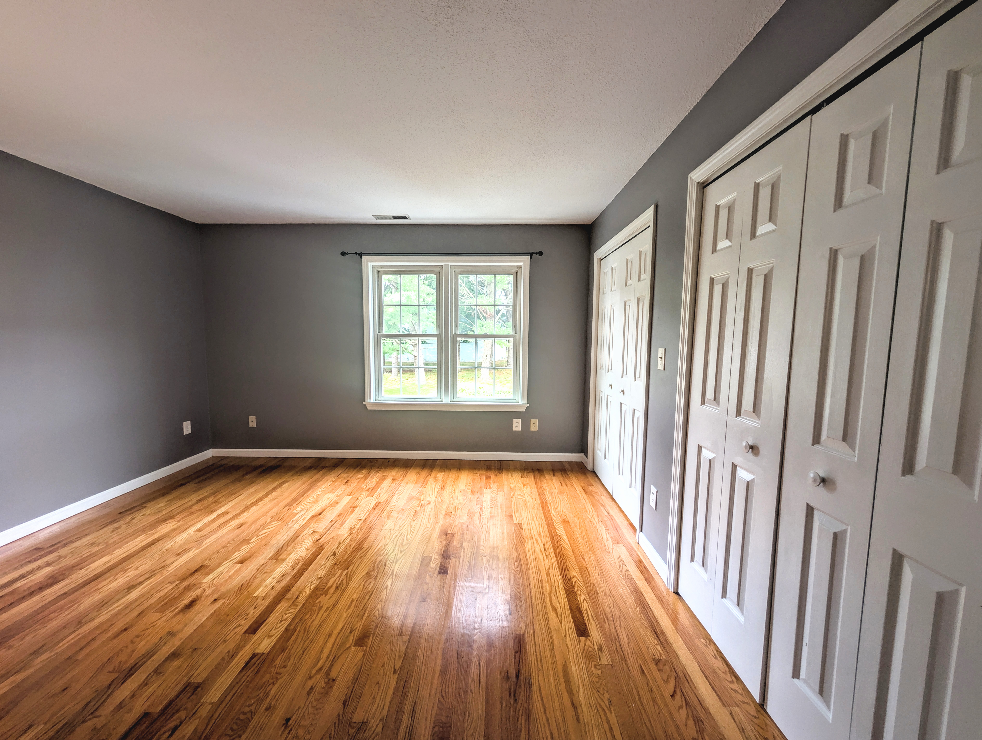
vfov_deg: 94.6
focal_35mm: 12
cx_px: 491
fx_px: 341
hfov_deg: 110.5
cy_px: 370
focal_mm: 2.02
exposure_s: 1/26
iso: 52
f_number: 1.7
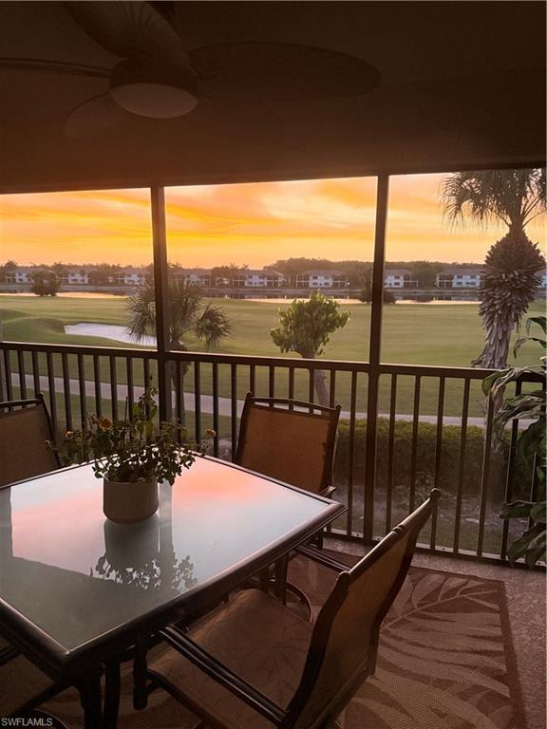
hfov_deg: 56.8
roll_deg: -1.1
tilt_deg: -9.8
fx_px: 506
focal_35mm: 24
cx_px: 274
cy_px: 364
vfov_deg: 71.6
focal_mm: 6.76
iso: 800
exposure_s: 1/53
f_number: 1.78
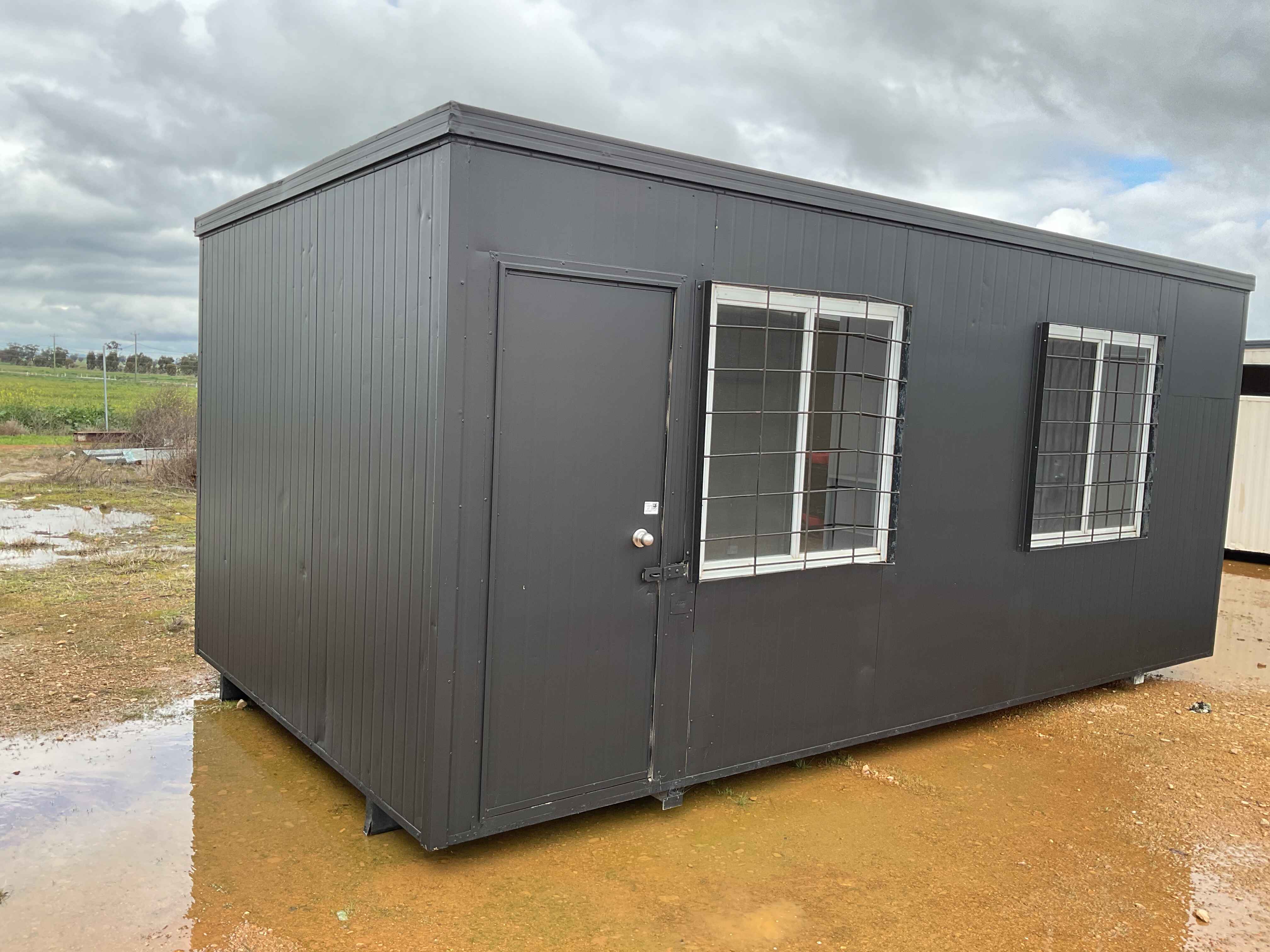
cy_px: 476
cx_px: 635
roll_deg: -3.3
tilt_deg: -5.4
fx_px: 1064
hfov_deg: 61.7
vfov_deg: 48.2
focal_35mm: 29
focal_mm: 3
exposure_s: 1/351
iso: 16
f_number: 1.8
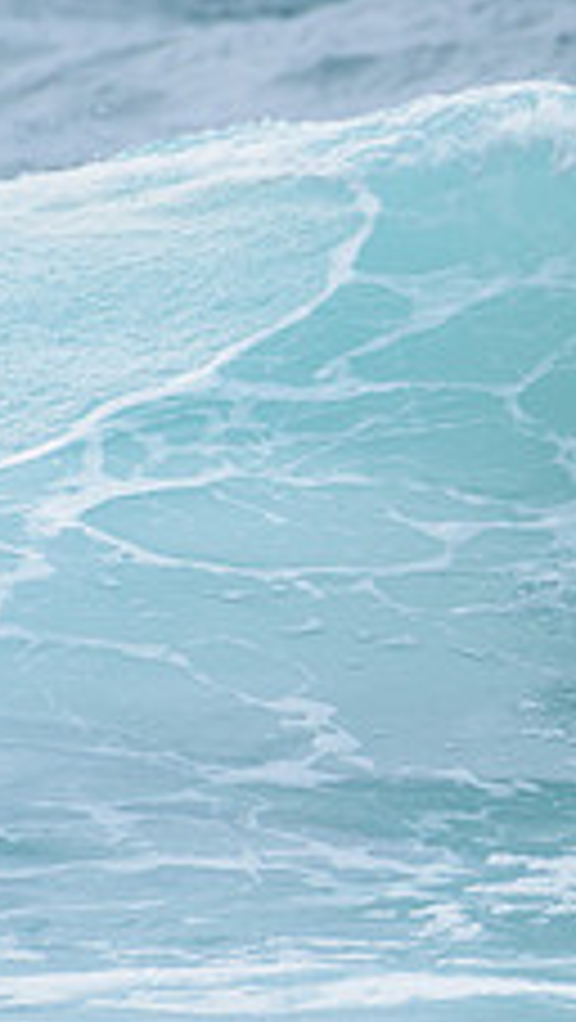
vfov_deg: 1.3
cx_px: 1184
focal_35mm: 1639
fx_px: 44420
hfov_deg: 0.7
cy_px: 328
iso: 180
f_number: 5.6
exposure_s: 1/2000
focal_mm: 500
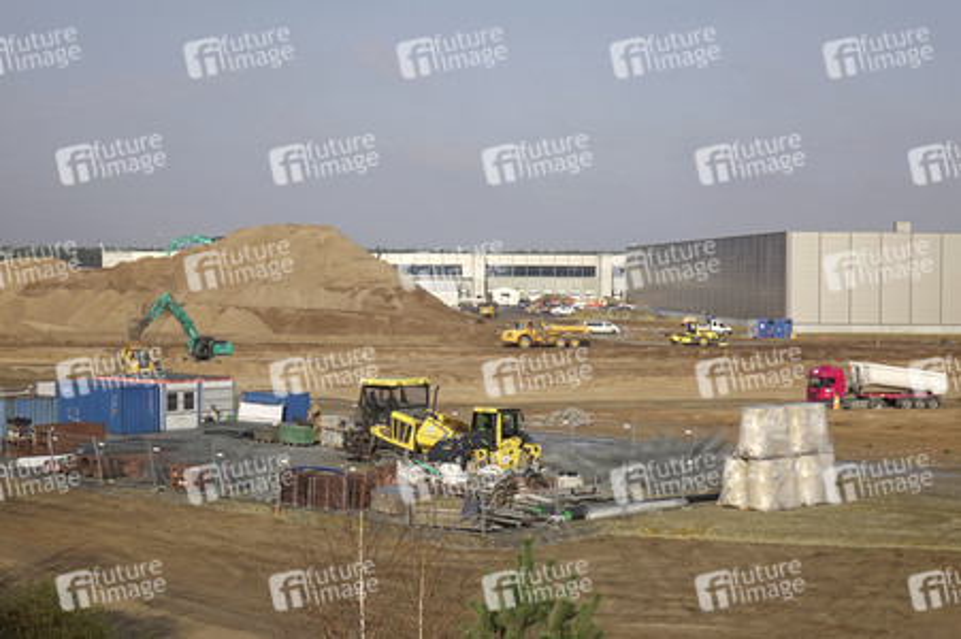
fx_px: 1787
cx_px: 480
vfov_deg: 20.3
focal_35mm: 67
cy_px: 320
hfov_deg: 30.1
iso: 100
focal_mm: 24.75
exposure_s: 1/125
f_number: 5
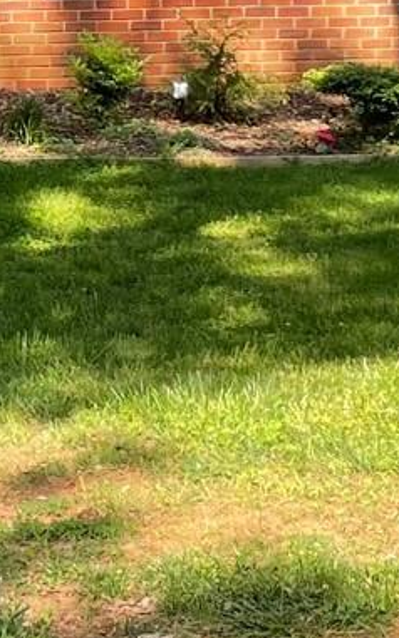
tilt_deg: -0.6
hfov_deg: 8.9
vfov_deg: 13.6
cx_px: -32
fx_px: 2541
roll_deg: -0.4
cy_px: -268
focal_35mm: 146
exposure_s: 1/452
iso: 32
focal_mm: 4.2
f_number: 1.6
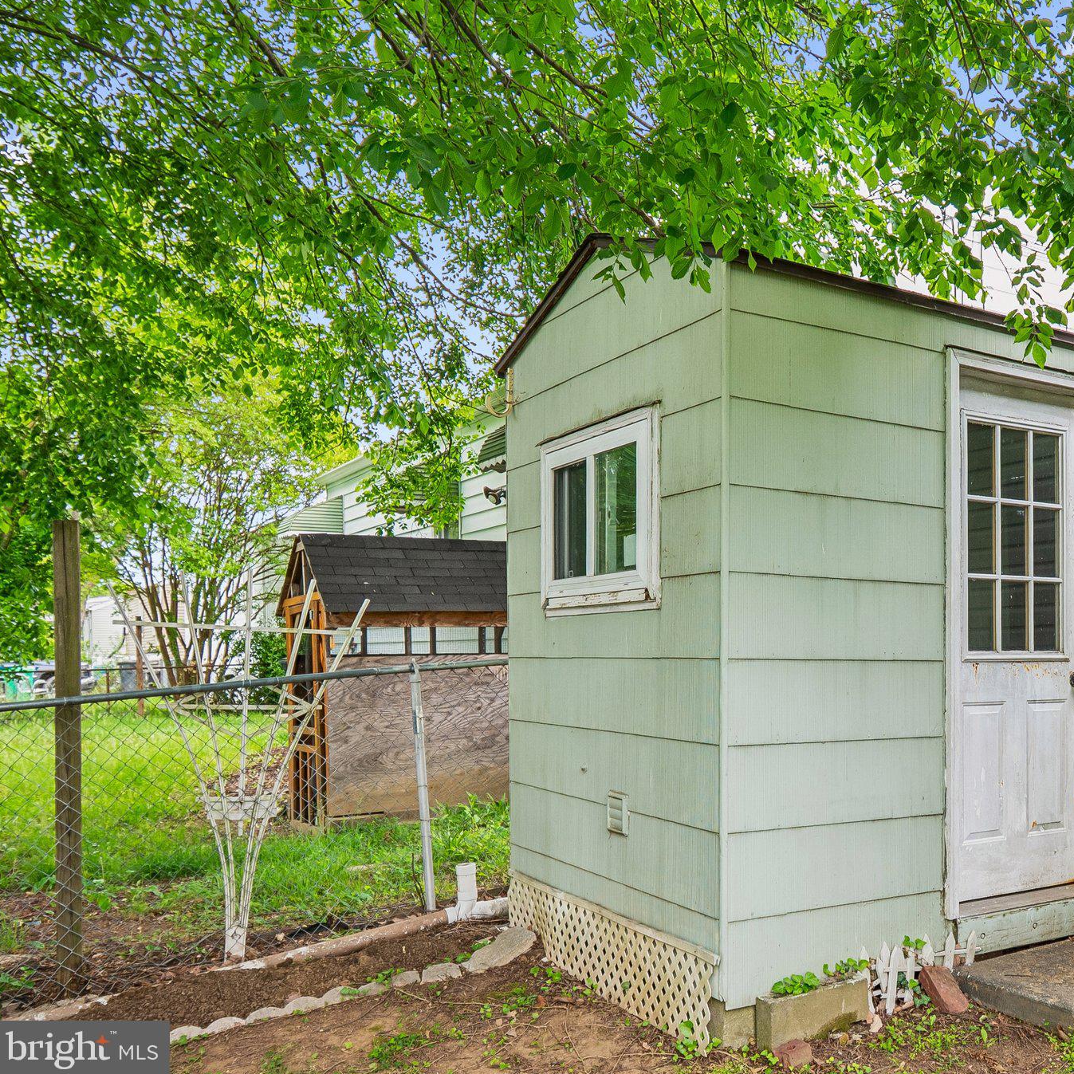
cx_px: 809
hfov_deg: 50.3
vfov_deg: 52.5
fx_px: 1088
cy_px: 535
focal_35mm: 31
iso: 400
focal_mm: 16
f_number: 5.6
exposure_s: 1/100
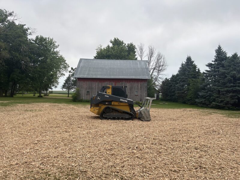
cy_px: 90
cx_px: 120
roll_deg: -0.9
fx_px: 180
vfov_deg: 53.1
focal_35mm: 26
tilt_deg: +0.4
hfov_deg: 67.3
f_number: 1.5
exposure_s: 1/658
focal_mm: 5.7
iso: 50
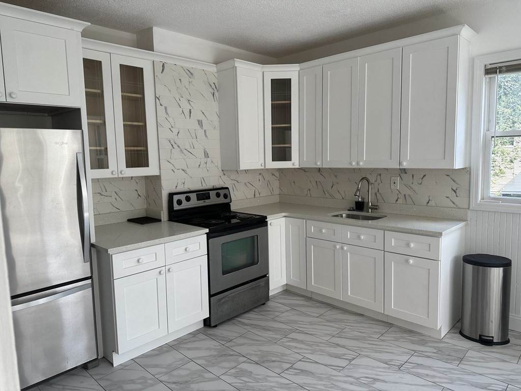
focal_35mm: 24
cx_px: 260
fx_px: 361
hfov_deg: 71.6
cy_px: 196
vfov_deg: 56.8
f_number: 1.78
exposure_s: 1/152
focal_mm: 6.86
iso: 64
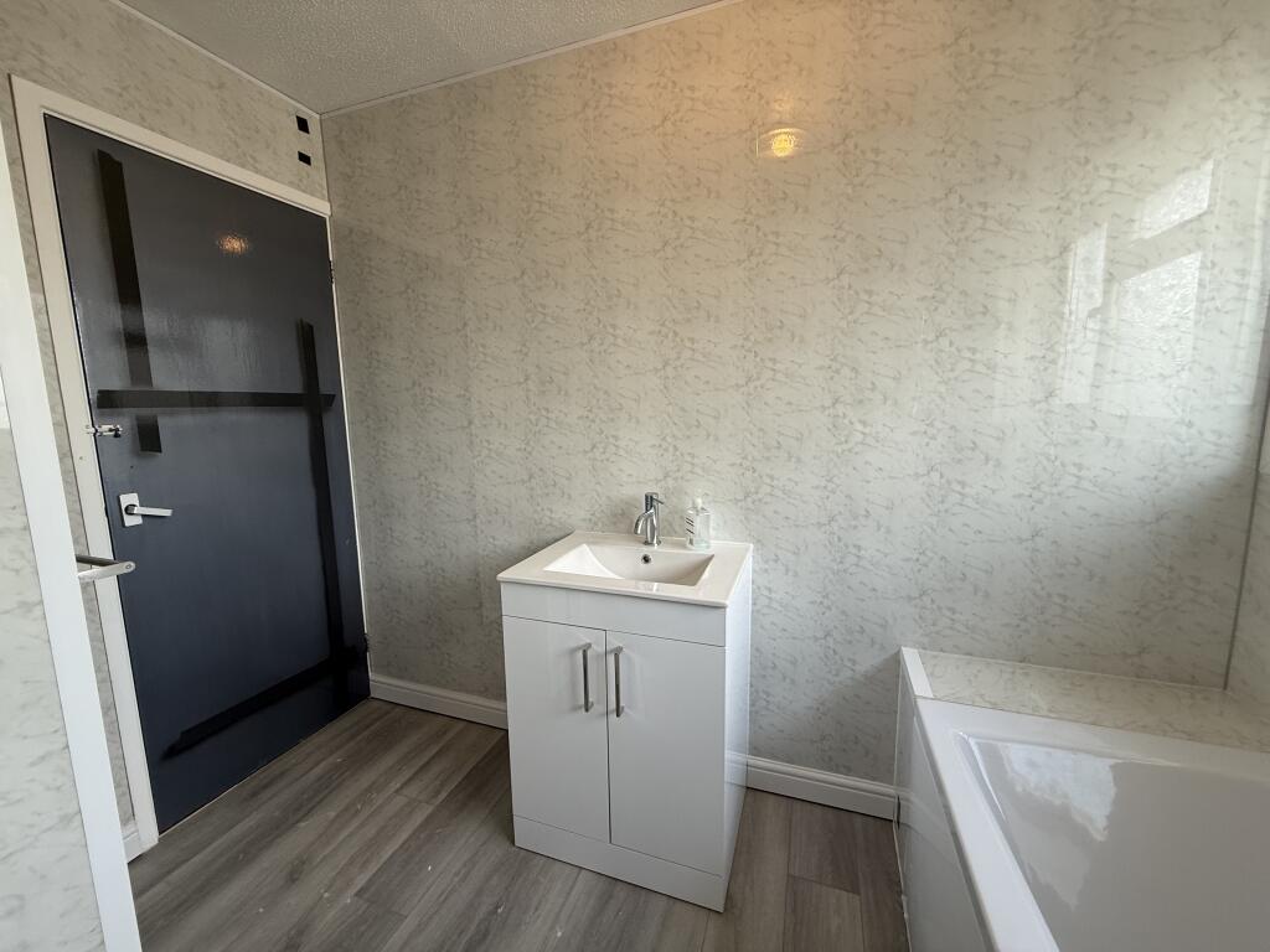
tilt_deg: -6.8
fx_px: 514
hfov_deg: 102.1
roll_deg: +1.0
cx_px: 635
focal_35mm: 14
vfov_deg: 85.7
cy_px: 476
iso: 100
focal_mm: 2.22
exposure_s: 1/100
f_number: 2.2
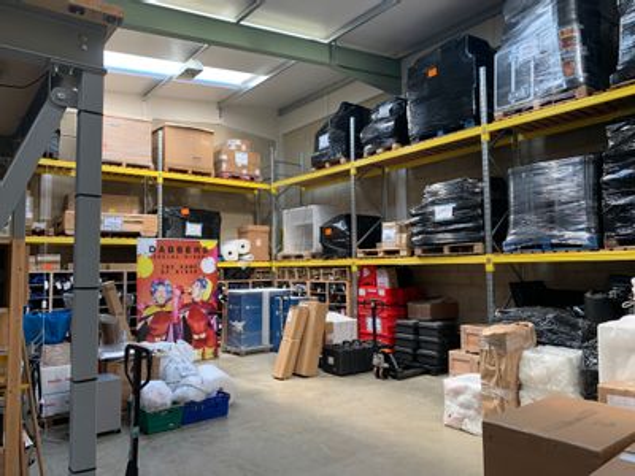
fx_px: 477
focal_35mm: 26
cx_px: 318
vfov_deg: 53.1
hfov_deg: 67.3
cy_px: 238
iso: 100
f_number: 1.8
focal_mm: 4.25
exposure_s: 1/87
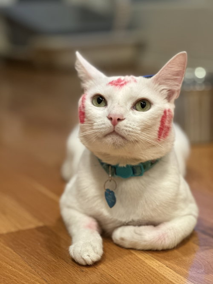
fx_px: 632
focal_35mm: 77
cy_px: 142
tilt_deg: -11.5
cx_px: 106
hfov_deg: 19.1
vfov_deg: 25.3
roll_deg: +0.5
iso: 250
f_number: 2.8
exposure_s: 1/40
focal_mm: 9
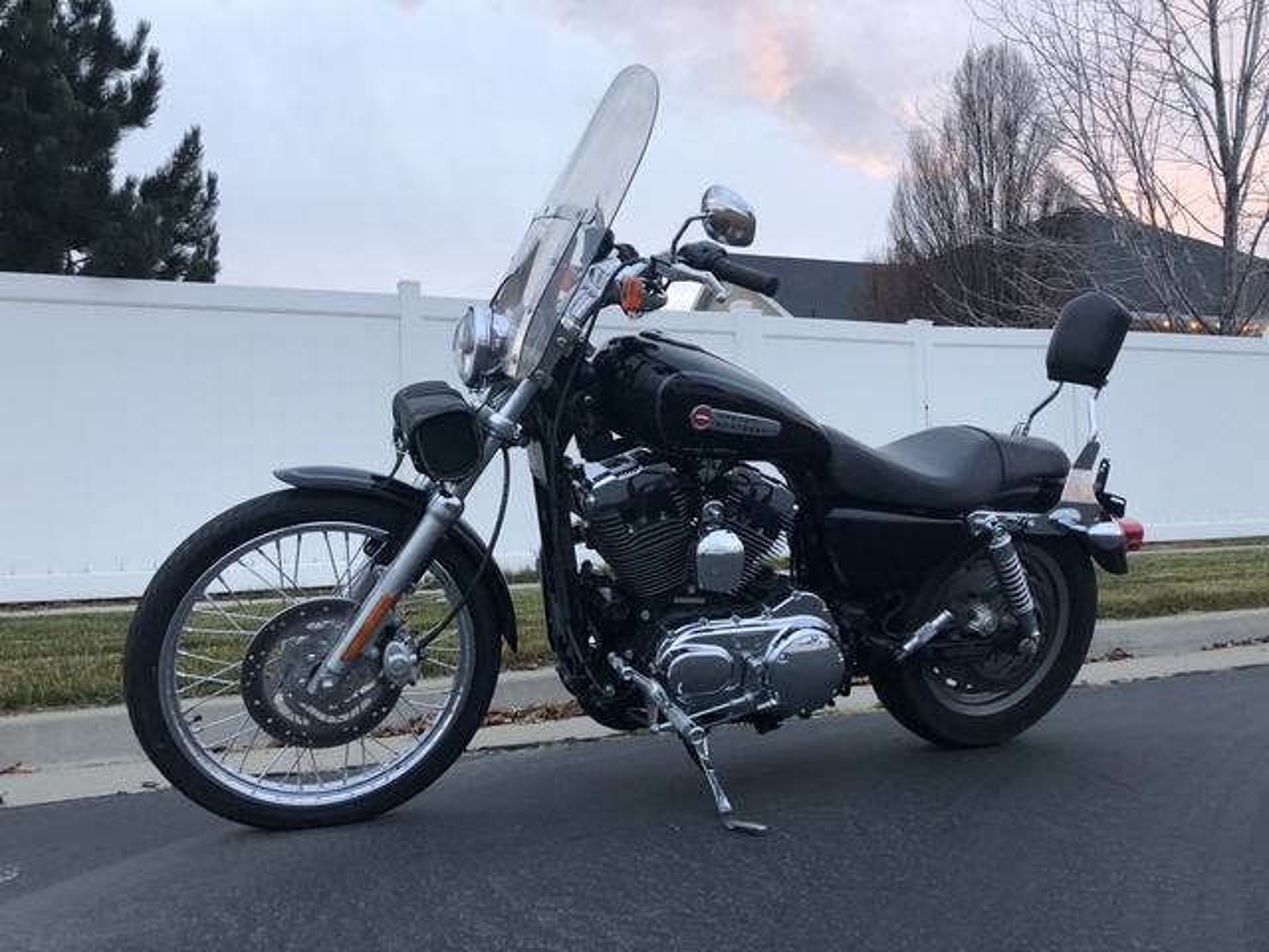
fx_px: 1026
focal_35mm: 28
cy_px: 476
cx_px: 634
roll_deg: +1.0
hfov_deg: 63.4
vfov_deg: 49.7
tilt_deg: +1.7
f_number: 1.8
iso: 32
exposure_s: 1/30
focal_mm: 3.99
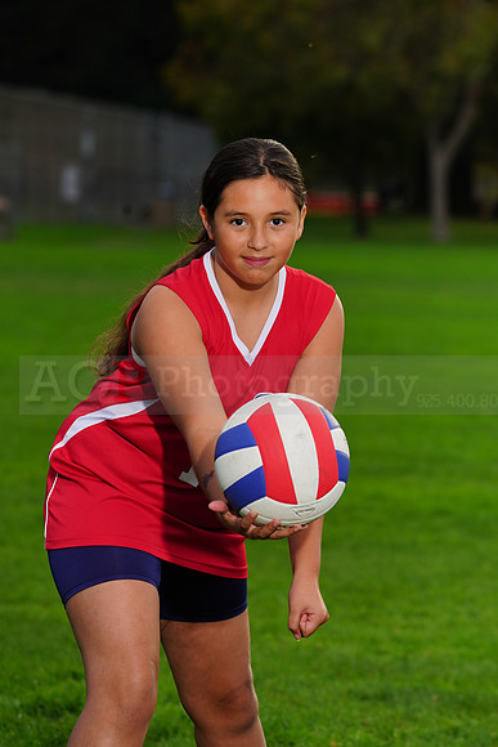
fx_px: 4396
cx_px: 249
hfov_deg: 6.5
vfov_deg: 9.7
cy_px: 374
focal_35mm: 212
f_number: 8
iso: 160
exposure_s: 1/250
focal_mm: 212
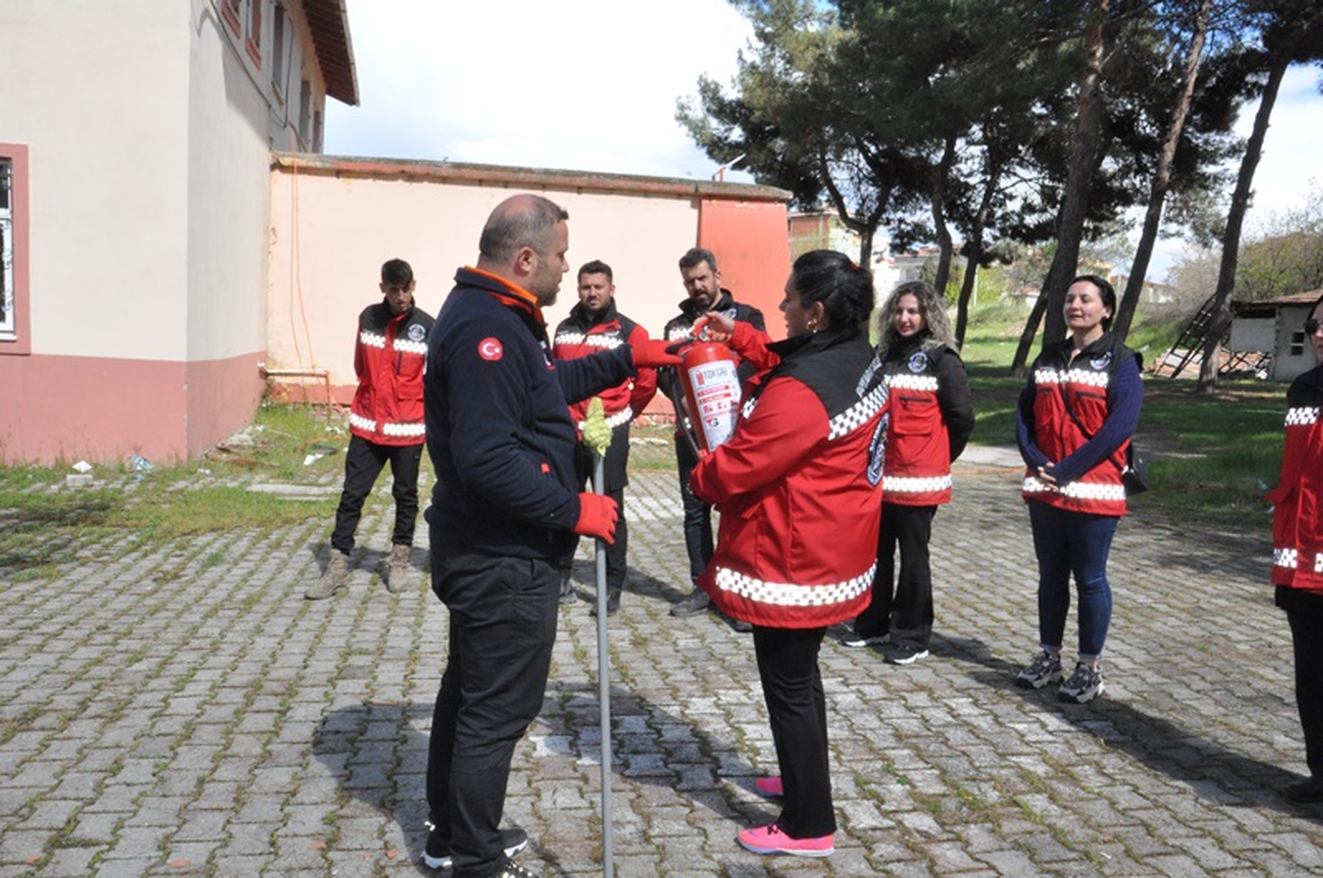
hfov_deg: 59.6
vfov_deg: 41.6
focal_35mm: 32
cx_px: 662
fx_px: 1156
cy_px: 439
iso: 2000
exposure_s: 1/200
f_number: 25
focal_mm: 21
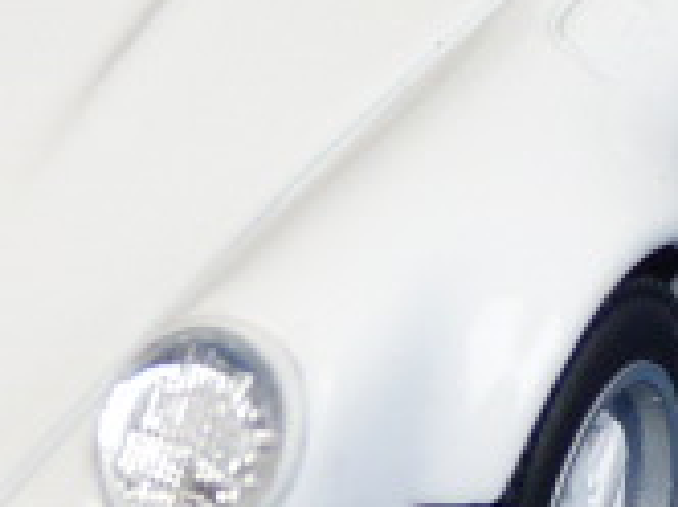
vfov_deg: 2.2
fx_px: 13143
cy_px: -78
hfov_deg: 3.0
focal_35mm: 672
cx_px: 196
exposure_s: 1/40
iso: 100
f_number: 3.6
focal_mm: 17.4
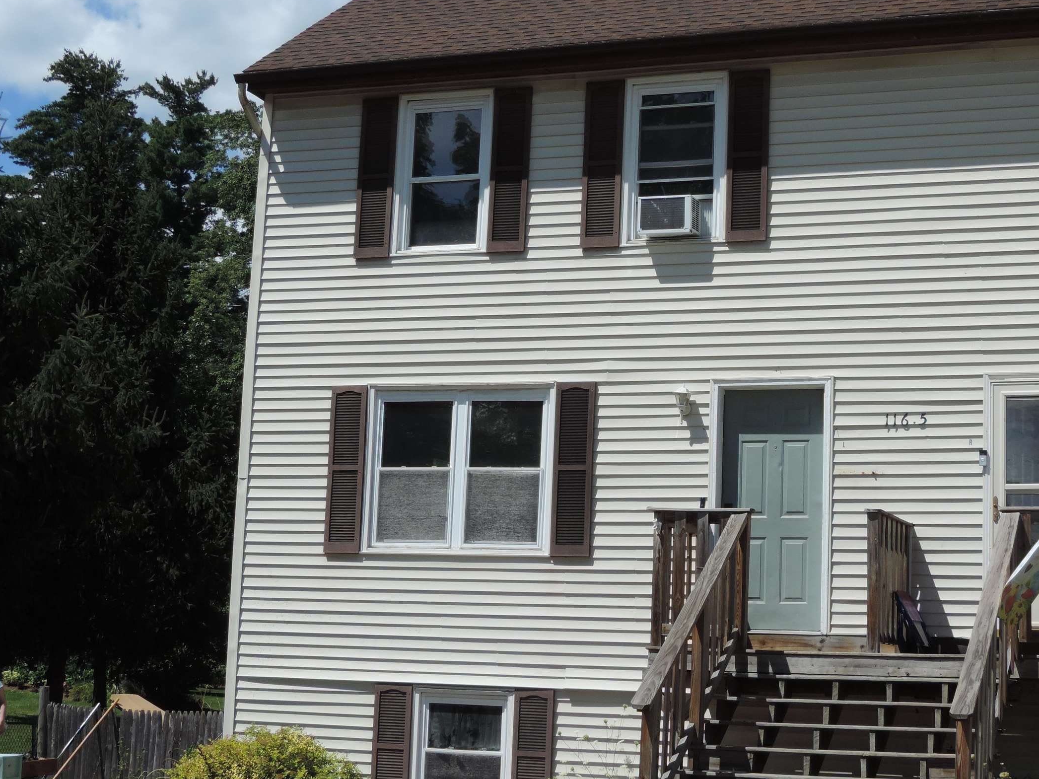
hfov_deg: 28.2
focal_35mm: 69
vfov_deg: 21.3
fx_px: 2071
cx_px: 562
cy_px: 382
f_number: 3.5
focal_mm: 8.3
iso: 80
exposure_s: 1/1250
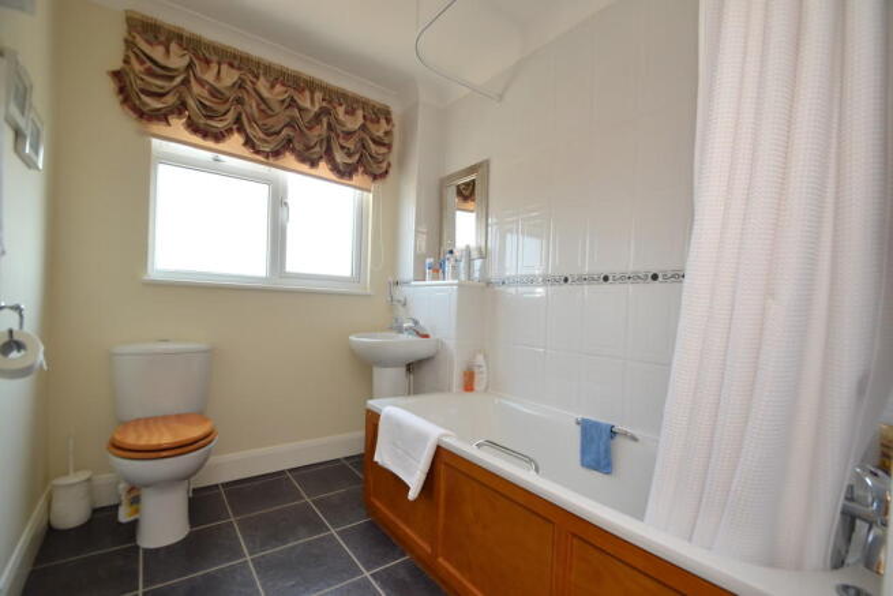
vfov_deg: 77.4
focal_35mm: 15
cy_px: 298
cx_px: 446
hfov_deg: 100.4
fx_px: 372
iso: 400
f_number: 5.6
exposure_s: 1/125
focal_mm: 10
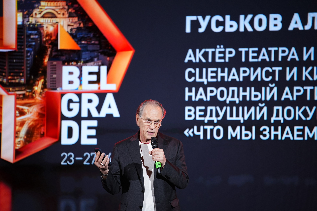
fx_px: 1761
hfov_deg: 10.3
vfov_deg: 6.9
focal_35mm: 200
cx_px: 158
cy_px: 106
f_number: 2.8
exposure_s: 1/320
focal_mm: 200
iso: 800
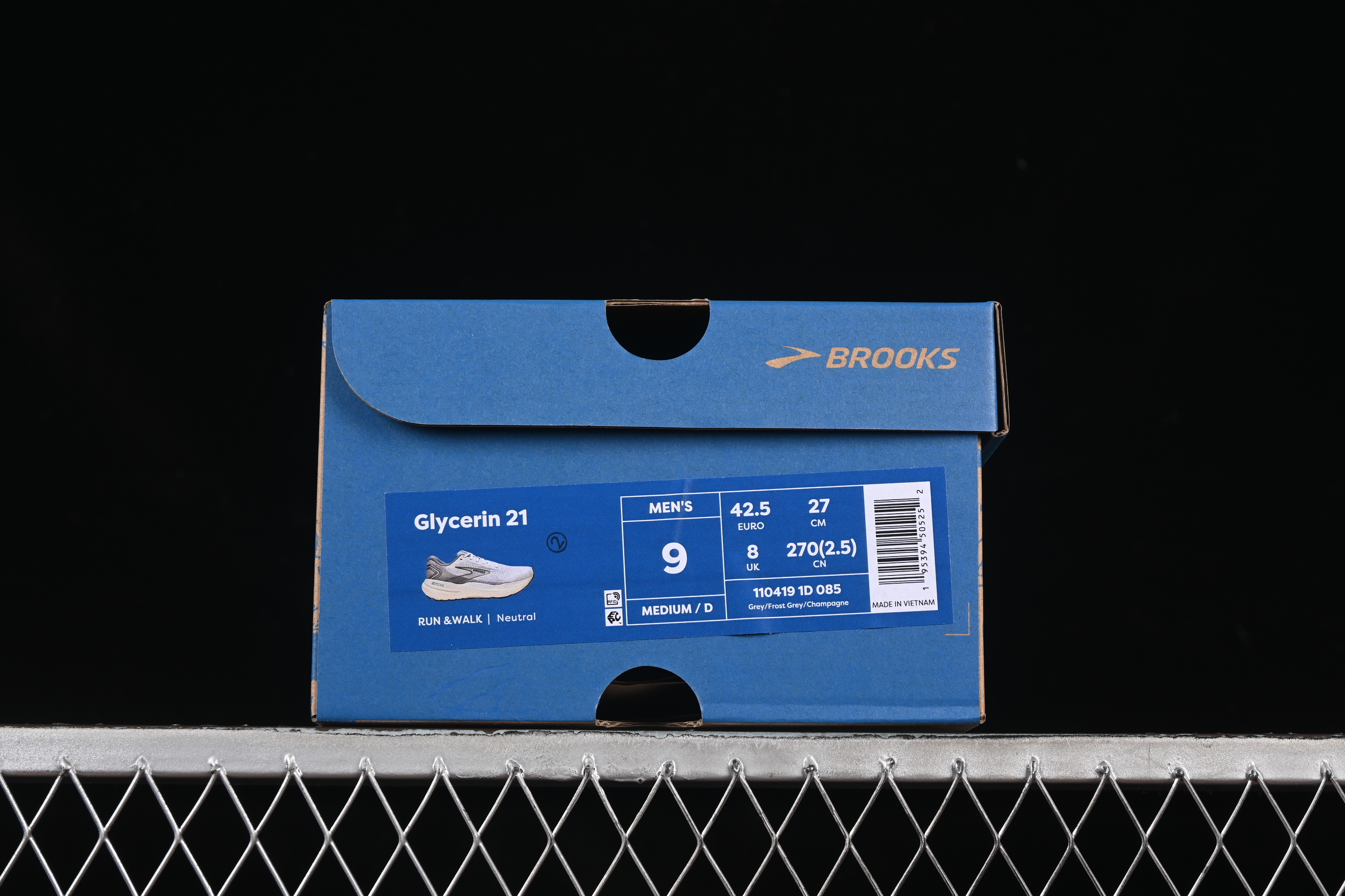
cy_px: 448
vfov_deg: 18.2
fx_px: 2802
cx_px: 672
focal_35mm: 75
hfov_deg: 27.0
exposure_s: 1/60
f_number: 7.1
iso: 160
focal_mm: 50
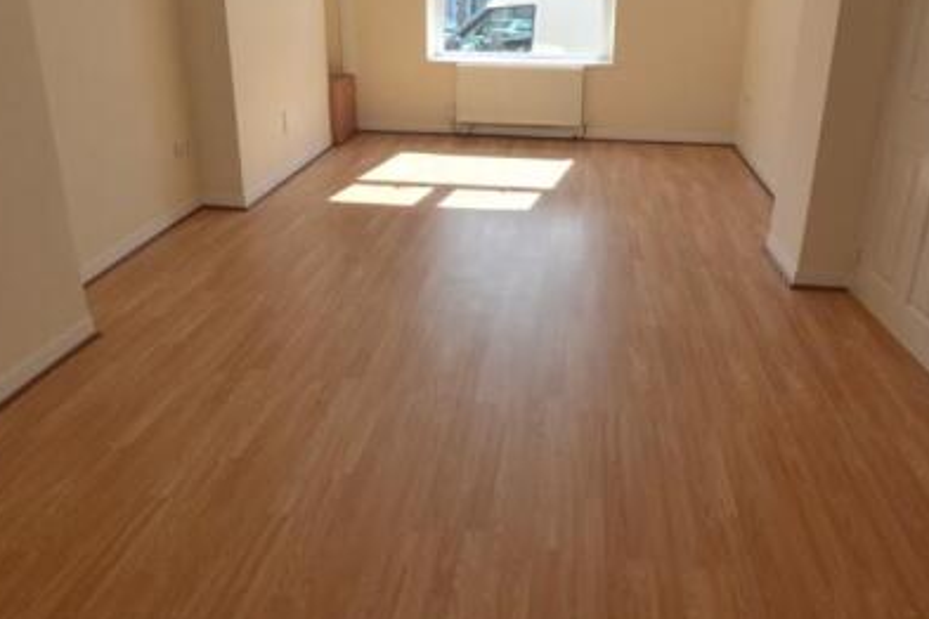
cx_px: 474
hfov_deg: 71.5
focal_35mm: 25
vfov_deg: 49.9
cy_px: 183
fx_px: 645
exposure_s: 1/200
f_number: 7.1
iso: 200
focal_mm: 10
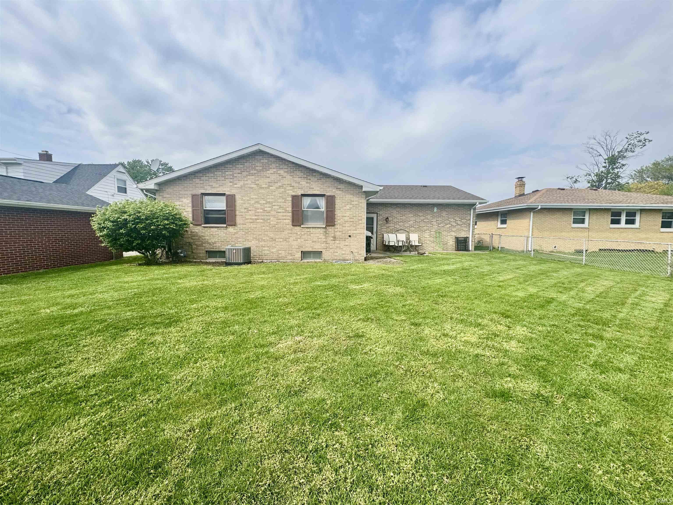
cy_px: 252
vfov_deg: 85.7
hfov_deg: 102.1
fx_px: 272
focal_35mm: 14
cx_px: 336
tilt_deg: -4.6
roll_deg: -0.2
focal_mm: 2.22
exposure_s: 1/1789
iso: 50
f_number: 2.2
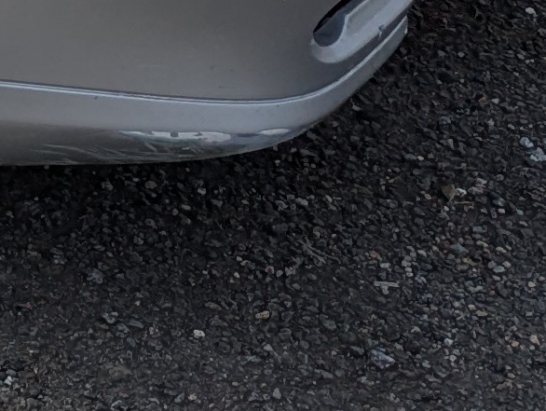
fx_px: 2637
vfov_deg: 8.3
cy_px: -501
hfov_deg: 9.8
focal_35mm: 167
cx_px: -944
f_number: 1.85
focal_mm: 6.81
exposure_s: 1/3333
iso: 44
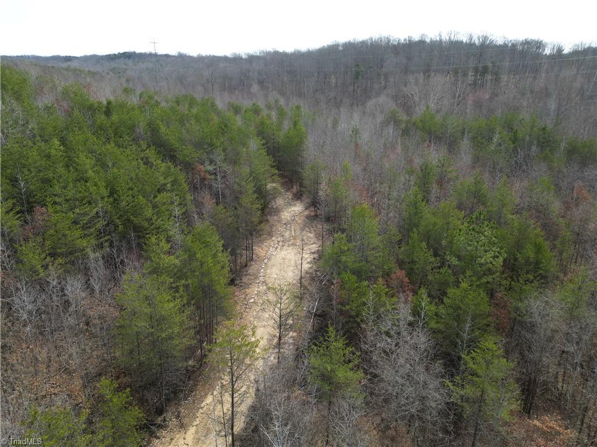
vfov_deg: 56.8
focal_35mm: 24
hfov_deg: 71.6
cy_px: 224
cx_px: 298
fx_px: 414
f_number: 1.7
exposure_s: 1/1000
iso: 100
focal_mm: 6.72
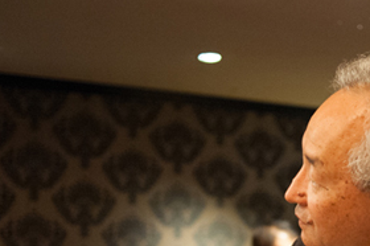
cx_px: 326
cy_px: 243
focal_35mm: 80
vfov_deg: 16.7
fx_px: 821
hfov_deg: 24.7
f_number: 2.8
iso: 3600
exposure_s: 1/100
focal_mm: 35
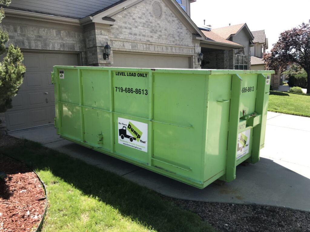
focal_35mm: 28
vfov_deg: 49.7
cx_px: 155
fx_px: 251
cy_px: 116
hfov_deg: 63.4
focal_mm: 3.99
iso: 20
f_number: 1.8
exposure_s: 1/591
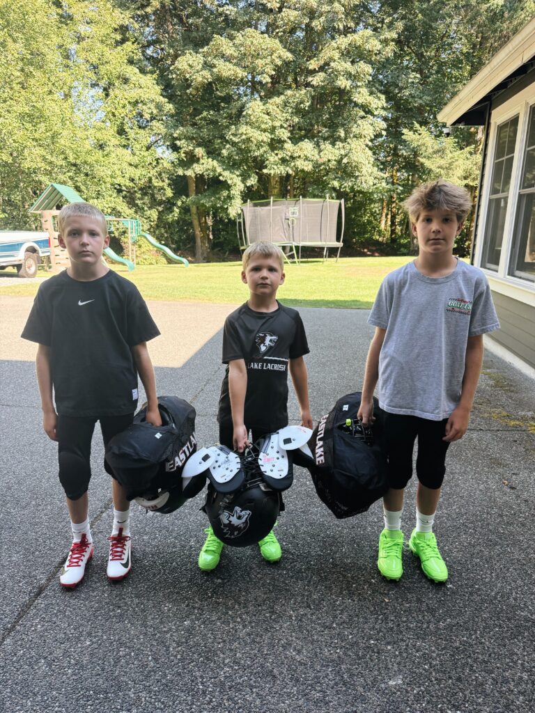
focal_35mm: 24
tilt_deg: -13.2
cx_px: 268
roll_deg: -1.1
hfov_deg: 56.8
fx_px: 495
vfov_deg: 71.6
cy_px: 356
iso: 100
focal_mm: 6.76
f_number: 1.78
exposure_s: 1/379
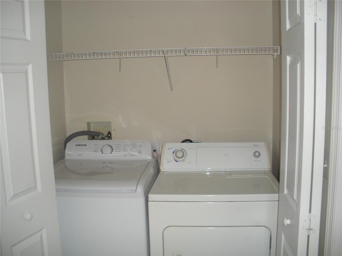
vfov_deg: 39.7
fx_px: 356
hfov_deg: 51.4
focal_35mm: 36
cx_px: 171
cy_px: 128
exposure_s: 1/30
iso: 95
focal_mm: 6.3
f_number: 3.5
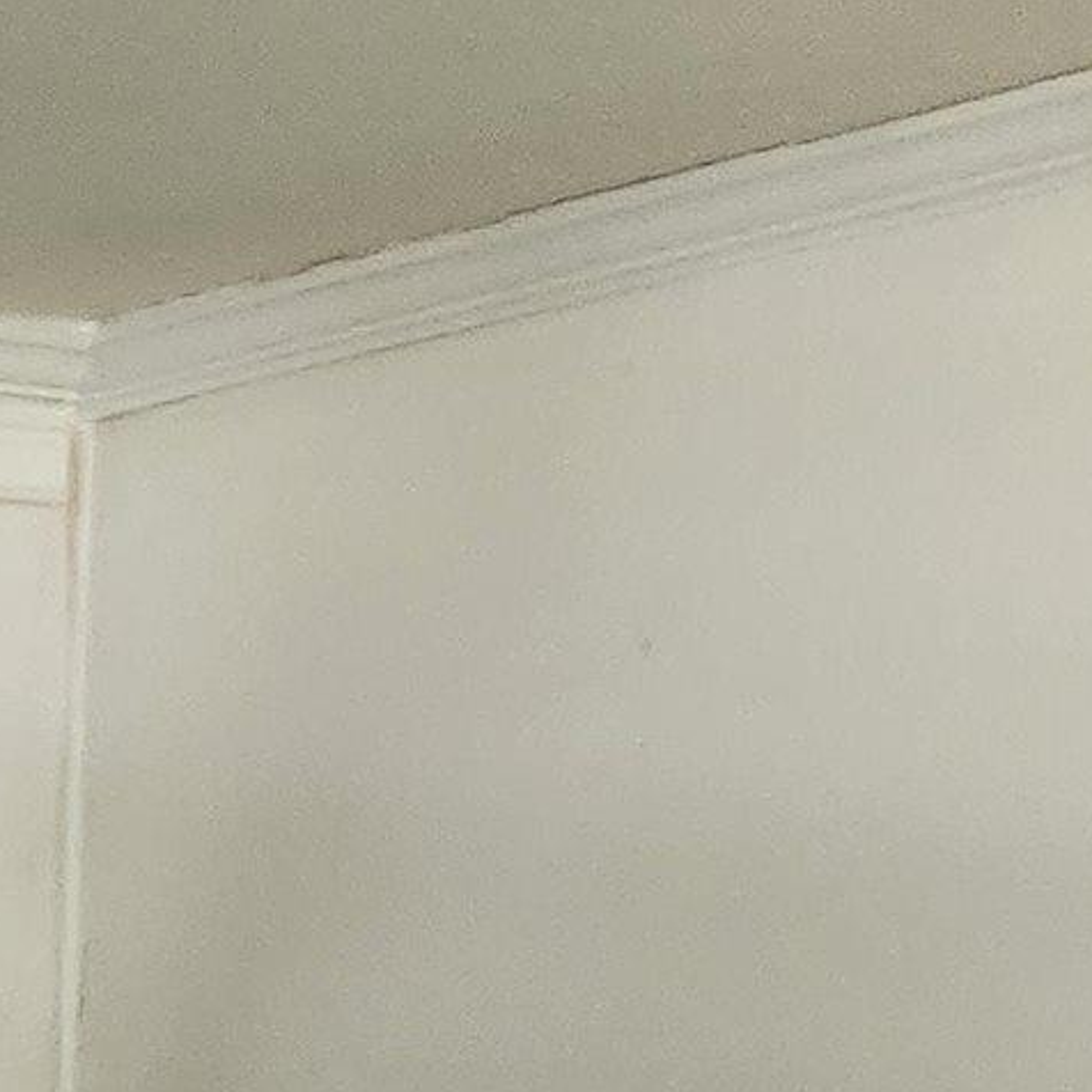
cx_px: -1890
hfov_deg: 10.2
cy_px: 1867
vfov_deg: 11.9
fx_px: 4890
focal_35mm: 137
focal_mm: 5
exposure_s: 1/120
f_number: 1.8
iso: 500
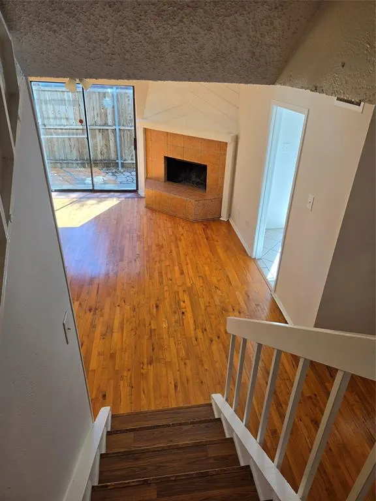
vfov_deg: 73.9
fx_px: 333
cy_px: 250
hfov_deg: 58.9
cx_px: 188
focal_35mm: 23
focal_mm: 5.4
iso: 25
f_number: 1.8
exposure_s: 1/144
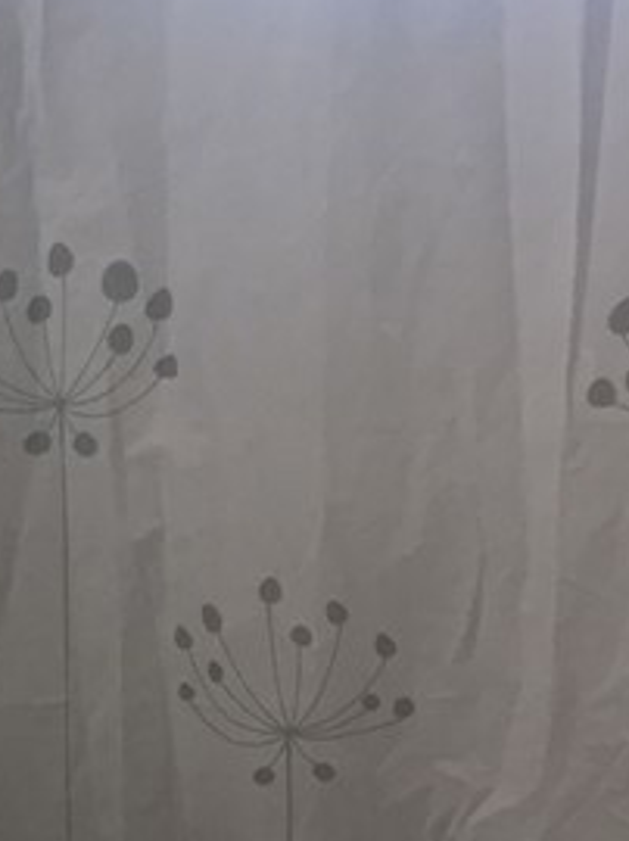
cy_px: 766
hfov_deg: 12.5
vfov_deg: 17.6
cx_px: -445
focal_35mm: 110
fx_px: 2669
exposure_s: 1/30
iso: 32
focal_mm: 4.15
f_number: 2.2
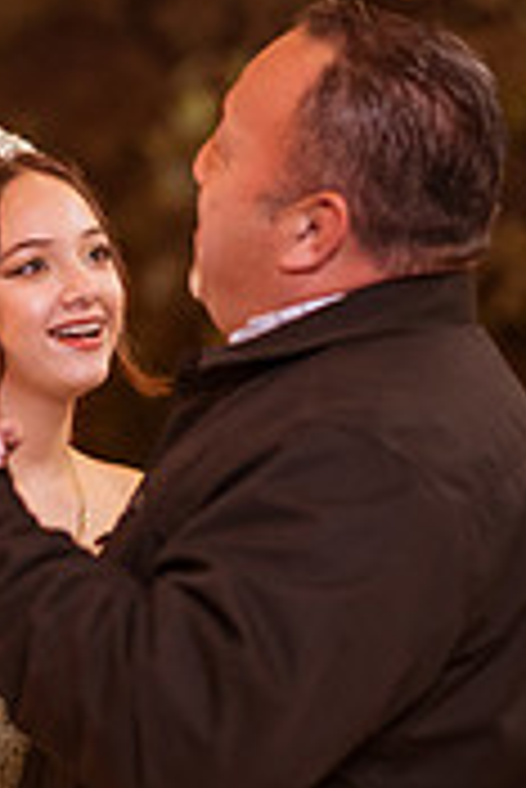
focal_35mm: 149
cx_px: 49
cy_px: 437
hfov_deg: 9.2
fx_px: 3259
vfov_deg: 13.8
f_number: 1.4
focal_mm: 58
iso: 3200
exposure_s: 1/400
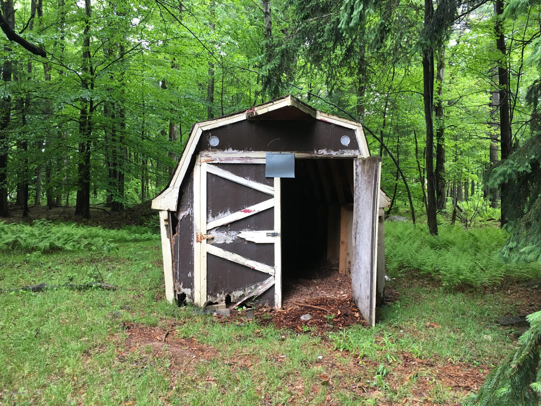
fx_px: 453
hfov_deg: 61.7
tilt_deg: +2.2
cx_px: 270
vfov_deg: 48.2
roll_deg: -0.9
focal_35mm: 29
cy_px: 203
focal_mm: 4.15
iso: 64
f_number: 2.2
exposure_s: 1/30
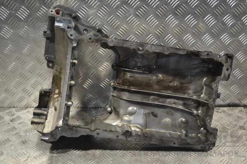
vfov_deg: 29.9
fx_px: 309
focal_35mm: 45
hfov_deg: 43.6
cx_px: 124
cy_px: 82
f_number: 4.5
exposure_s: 1/80
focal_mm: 30
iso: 400
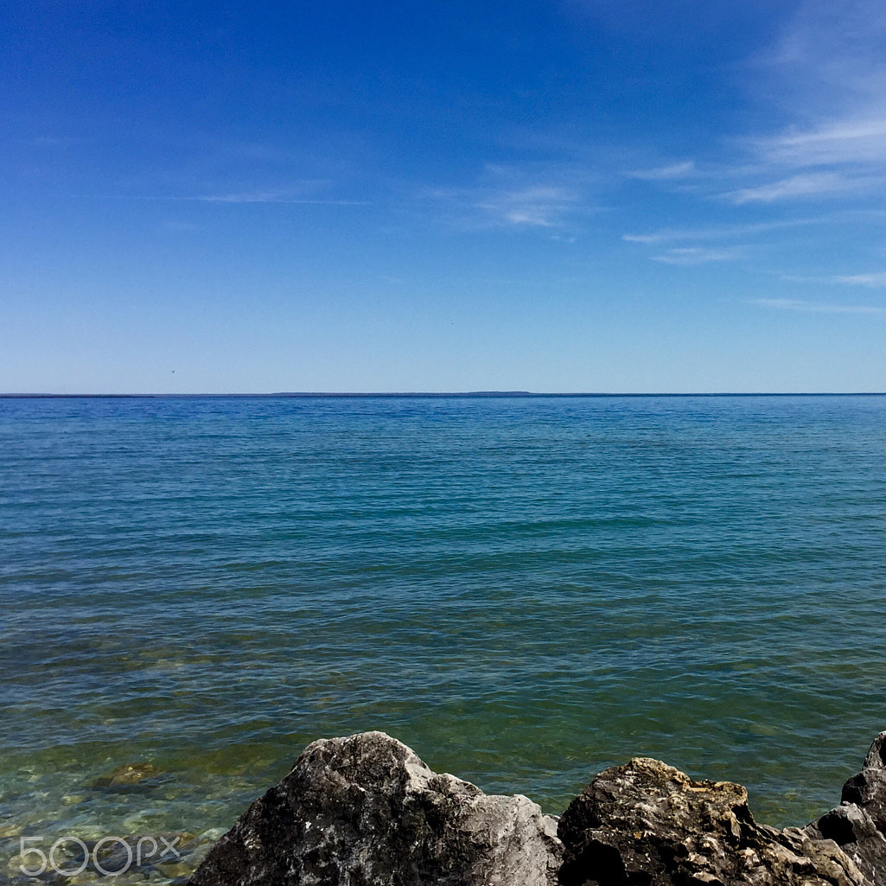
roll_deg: +1.7
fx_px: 1158
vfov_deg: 41.9
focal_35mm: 40
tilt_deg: -3.1
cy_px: 452
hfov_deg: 40.7
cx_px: 657
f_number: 2.2
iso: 32
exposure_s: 1/2639
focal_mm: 4.15
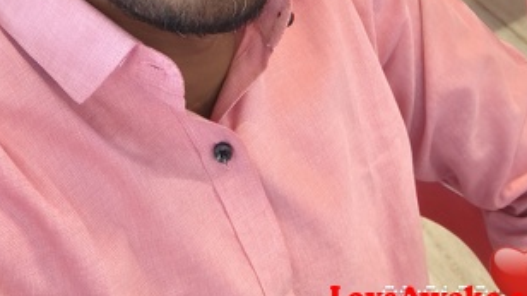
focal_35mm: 72
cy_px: -272
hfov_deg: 28.9
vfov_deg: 14.3
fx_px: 1006
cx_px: 134
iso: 1712
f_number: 2.2
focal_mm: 3.61
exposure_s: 1/33.3
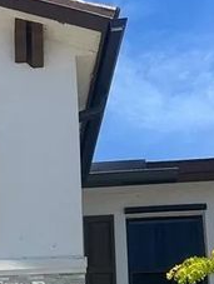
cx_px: -91
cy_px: 416
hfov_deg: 15.4
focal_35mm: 90
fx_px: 740
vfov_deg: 19.2
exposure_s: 1/4184
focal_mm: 6.86
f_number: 1.78
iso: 80
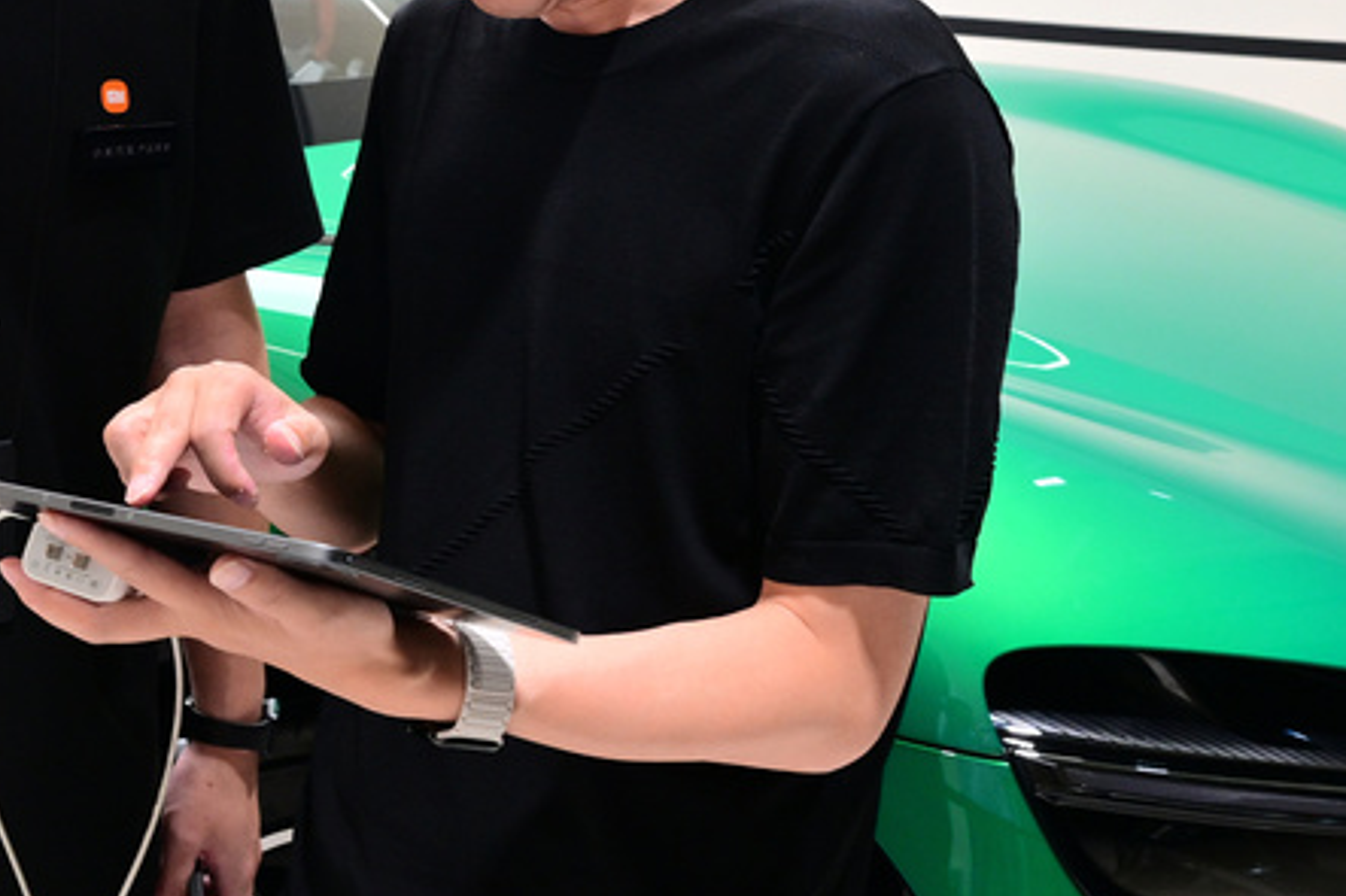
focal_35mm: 65
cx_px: 365
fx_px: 2429
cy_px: 304
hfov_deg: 30.5
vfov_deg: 20.8
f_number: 6.3
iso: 900
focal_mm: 24
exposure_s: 1/100
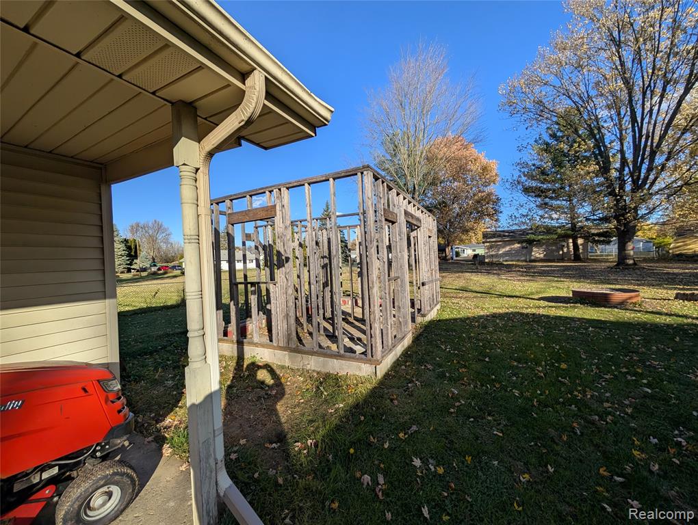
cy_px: 262
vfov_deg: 94.6
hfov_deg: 110.5
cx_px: 349
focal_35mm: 12
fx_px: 242
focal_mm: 2.02
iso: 49
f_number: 1.7
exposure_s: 1/2252
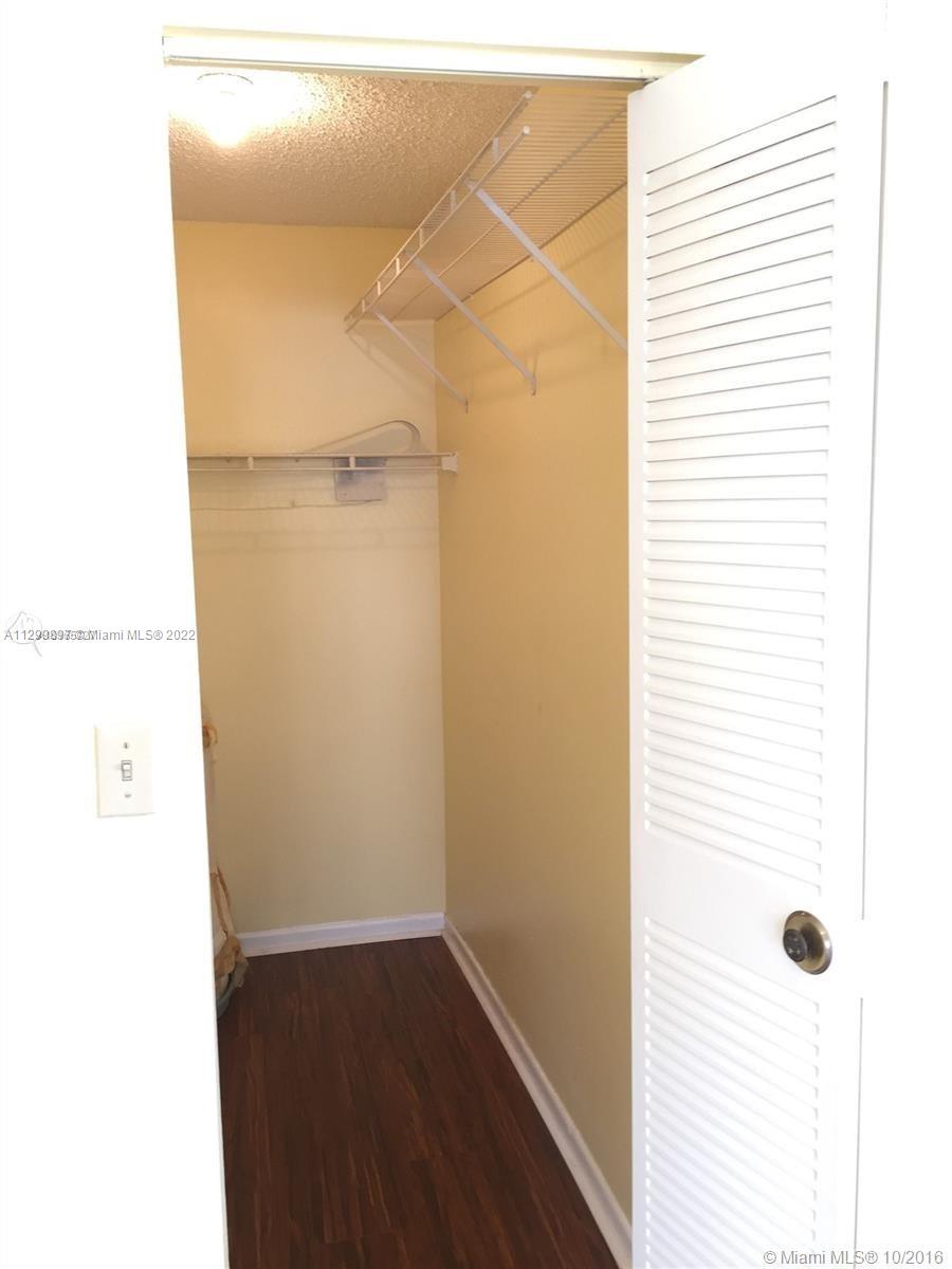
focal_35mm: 29
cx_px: 476
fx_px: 1063
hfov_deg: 48.2
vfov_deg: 61.7
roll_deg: +0.7
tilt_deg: -6.1
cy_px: 634
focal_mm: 4.15
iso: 80
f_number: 2.2
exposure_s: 1/30
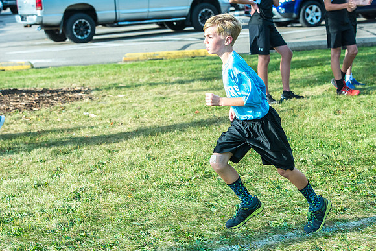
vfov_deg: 14.3
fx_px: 999
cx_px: 203
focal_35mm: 96
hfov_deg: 21.3
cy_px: 111
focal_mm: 86
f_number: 6.3
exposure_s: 1/3200
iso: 2000
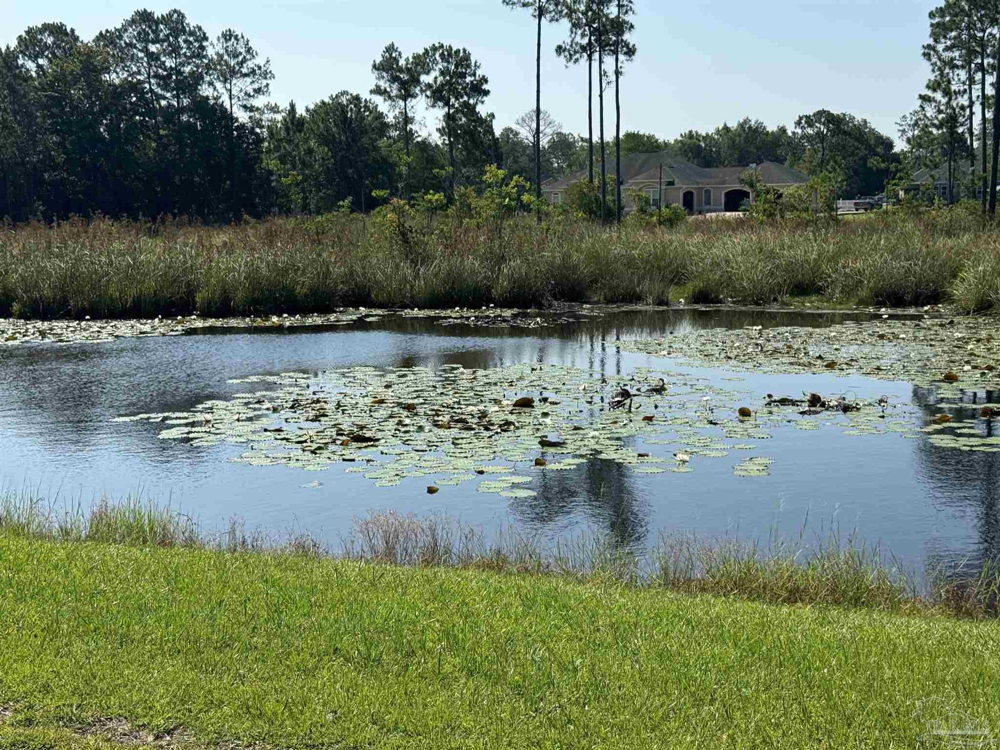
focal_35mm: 48
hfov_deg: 39.7
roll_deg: +0.9
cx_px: 500
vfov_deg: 30.3
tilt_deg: -4.8
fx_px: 1387
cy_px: 375
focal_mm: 6.76
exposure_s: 1/4310
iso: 64
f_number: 1.78
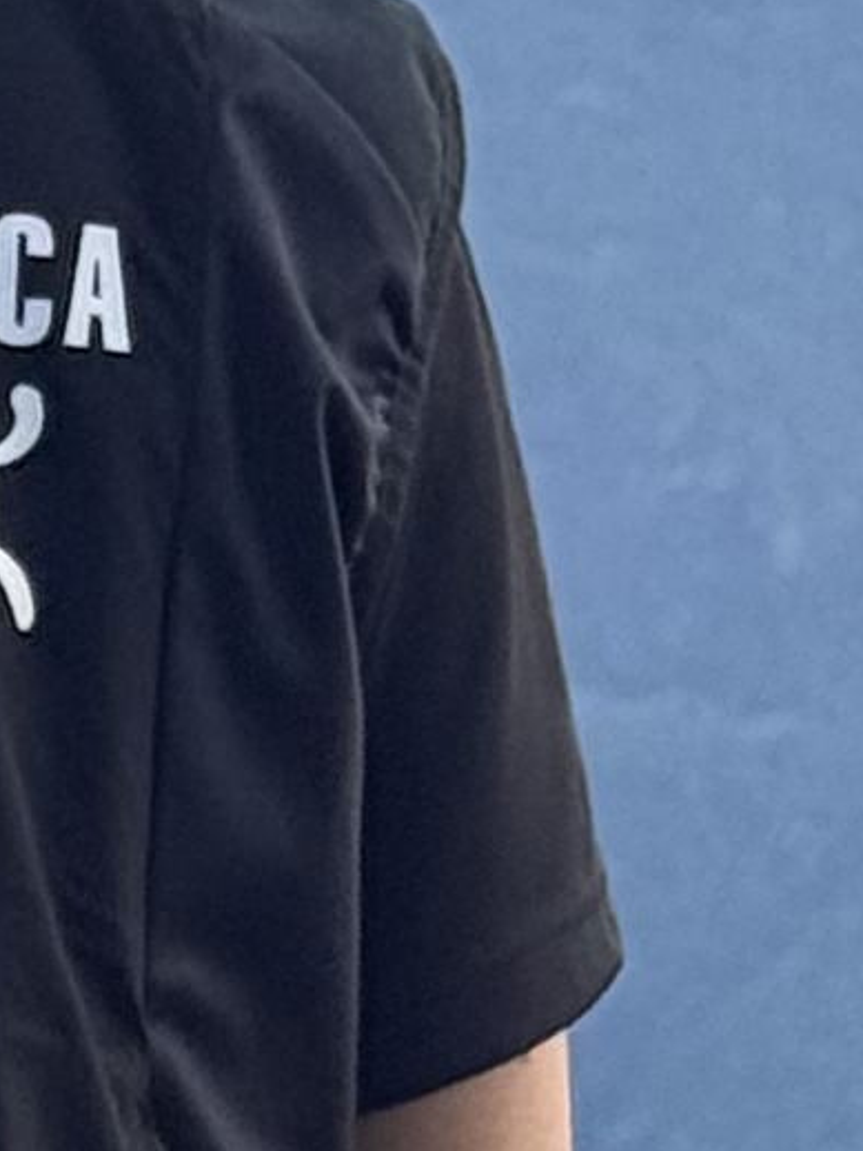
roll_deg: -0.2
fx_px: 12404
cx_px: -1850
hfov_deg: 3.9
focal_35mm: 373
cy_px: 1195
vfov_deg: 5.3
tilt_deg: -1.2
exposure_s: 1/636
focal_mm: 6.76
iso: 64
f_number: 1.78
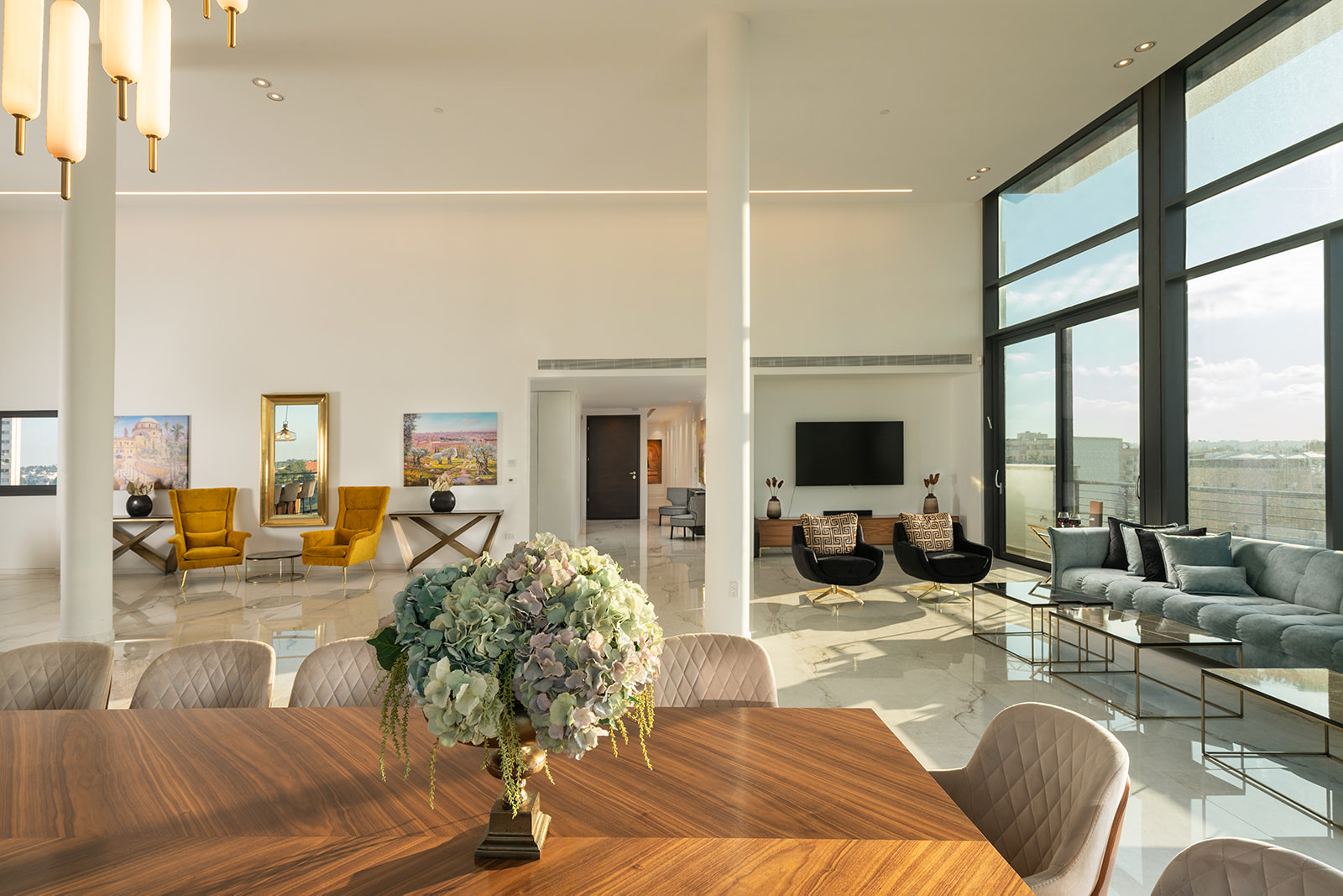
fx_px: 672
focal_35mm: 18
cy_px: 448
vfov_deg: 67.4
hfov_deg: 90.0
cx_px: 672
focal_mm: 18
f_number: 9
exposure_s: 1/125
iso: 200
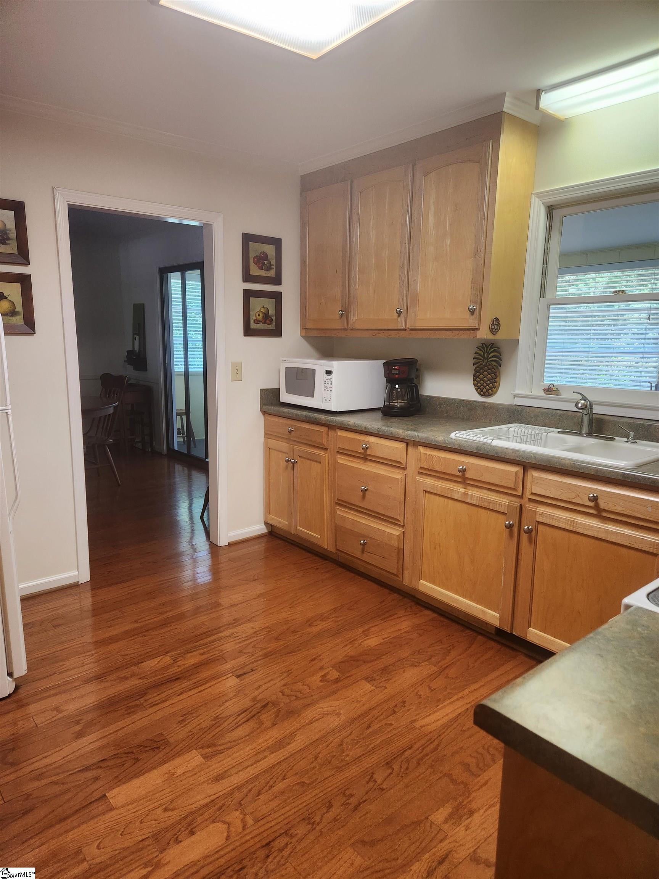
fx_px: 584
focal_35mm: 23
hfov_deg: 58.9
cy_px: 440
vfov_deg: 73.9
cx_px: 330
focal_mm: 5.4
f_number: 1.8
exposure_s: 1/120
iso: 250
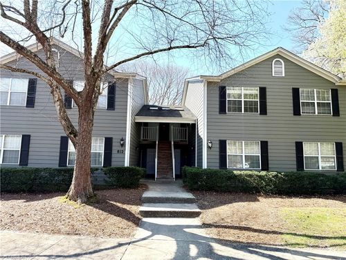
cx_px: 173
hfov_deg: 71.6
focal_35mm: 24
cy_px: 130
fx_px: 240
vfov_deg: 56.8
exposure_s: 1/2053
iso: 80
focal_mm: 6.76
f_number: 1.78
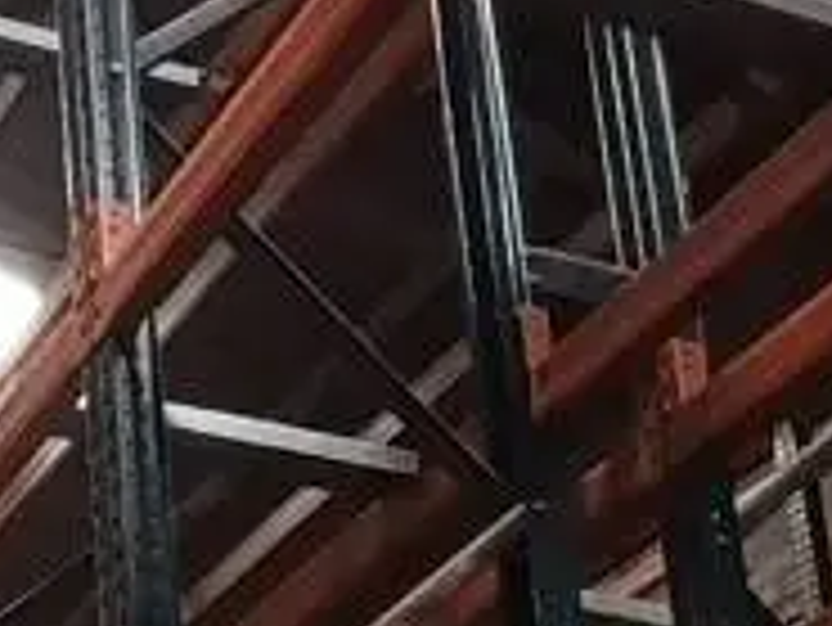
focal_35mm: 81
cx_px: -351
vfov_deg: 14.8
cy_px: 1270
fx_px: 1948
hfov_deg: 21.1
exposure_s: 1/33.3
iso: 1000
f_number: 2.2
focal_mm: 1.65
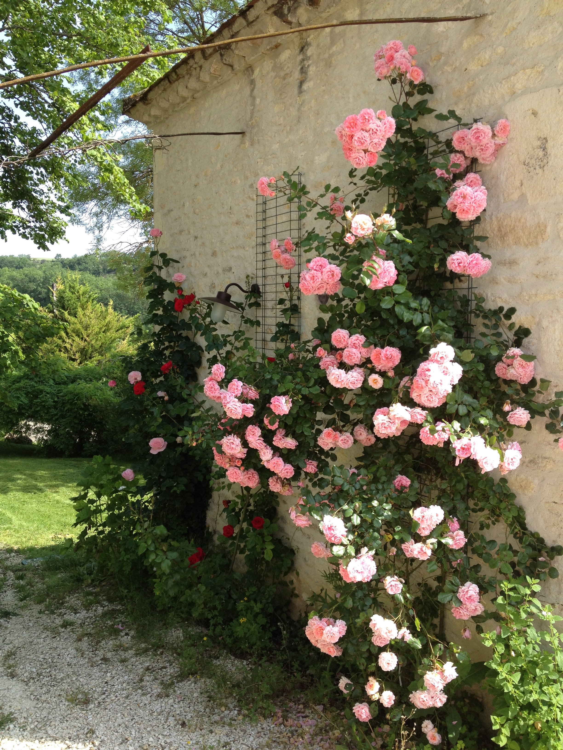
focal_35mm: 35
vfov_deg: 52.6
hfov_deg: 40.7
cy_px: 375
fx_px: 759
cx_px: 282
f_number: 2.4
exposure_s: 1/531
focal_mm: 4.28
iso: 64
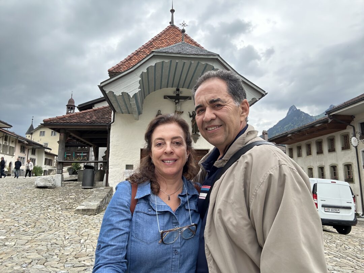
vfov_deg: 58.9
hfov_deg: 73.9
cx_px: 182
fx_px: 242
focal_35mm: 23
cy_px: 136
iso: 25
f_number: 1.9
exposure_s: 1/172
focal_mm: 2.69
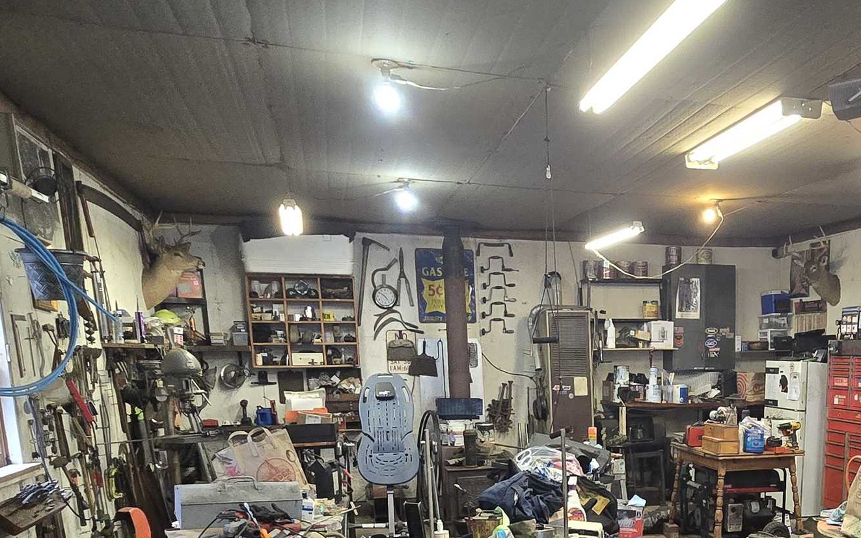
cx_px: 653
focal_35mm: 32
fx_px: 751
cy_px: 504
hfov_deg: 56.5
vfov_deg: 36.5
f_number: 2.2
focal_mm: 2.2
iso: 500
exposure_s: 1/60
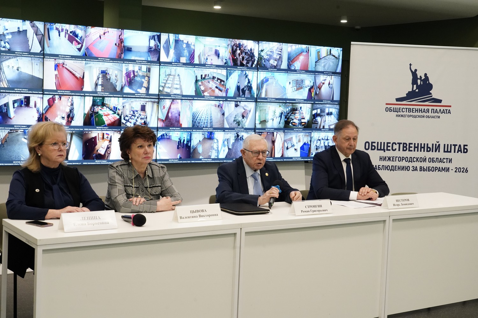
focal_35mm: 53
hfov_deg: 37.5
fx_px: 704
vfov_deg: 25.5
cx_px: 239
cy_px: 159
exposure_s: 1/50
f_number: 13
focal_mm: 53
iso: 6400
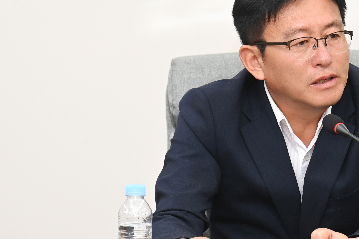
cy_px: 123
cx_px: 289
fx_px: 2104
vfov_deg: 6.5
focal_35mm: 211
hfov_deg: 9.7
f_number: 6.3
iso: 2500
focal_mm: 120
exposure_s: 1/250
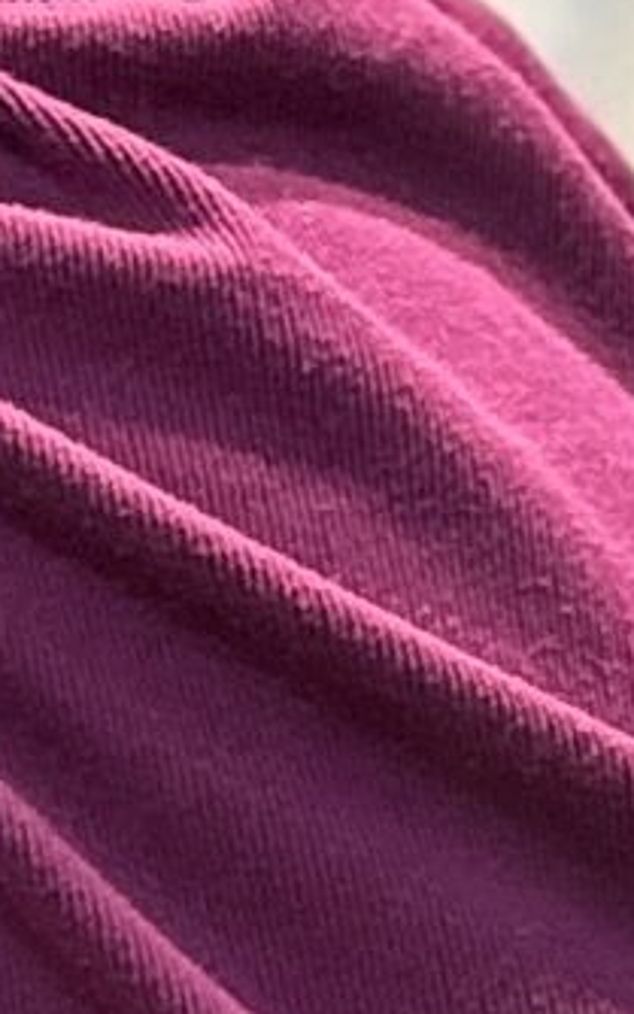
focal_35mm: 244
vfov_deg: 8.4
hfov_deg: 5.2
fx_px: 6740
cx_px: -1104
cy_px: 1485
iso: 200
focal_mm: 2.69
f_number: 1.9
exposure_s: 1/50
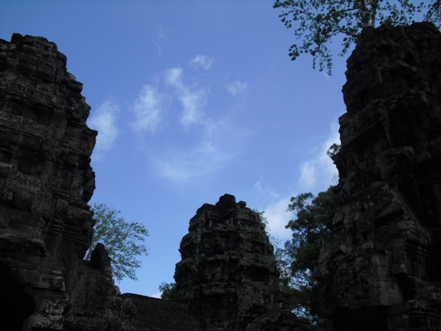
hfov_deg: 51.4
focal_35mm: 36
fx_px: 459
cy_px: 166
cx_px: 220
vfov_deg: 39.7
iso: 64
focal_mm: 6.3
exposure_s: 1/160
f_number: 7.8
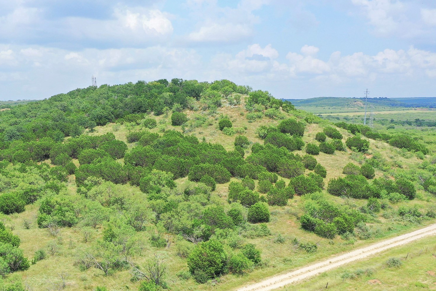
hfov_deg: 47.0
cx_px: 166
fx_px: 497
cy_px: 198
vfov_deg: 32.3
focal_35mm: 41
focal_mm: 10.26
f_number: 5.6
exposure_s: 1/400
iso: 100
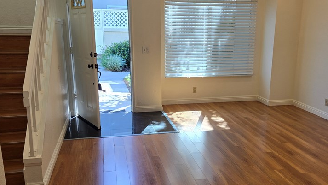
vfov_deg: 32.7
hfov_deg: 55.1
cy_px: 111
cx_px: 186
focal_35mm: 36
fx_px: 313
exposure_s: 1/125
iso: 25
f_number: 1.8
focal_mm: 5.4
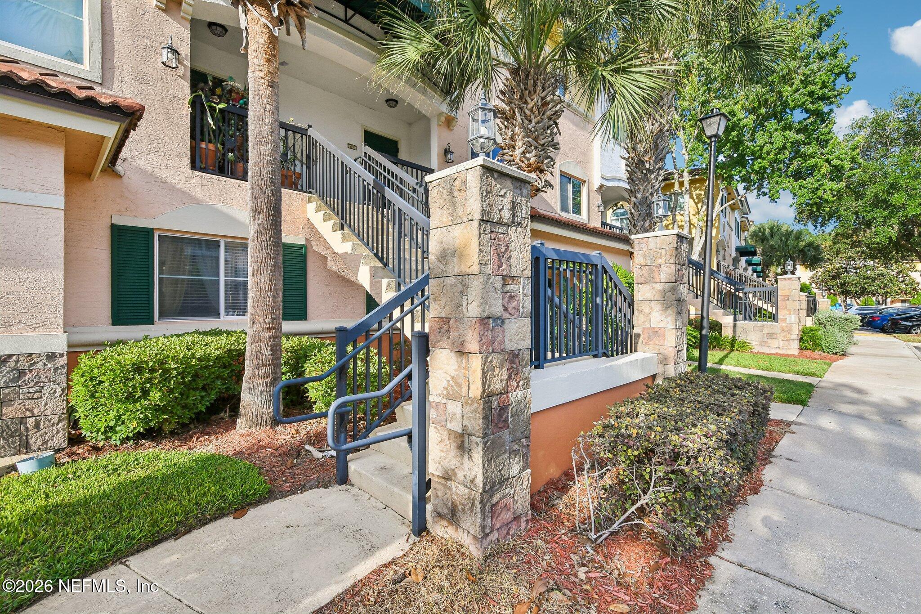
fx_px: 384
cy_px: 307
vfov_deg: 77.3
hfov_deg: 100.4
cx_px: 460
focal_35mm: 15
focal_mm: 10
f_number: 8
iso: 400
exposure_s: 1/400
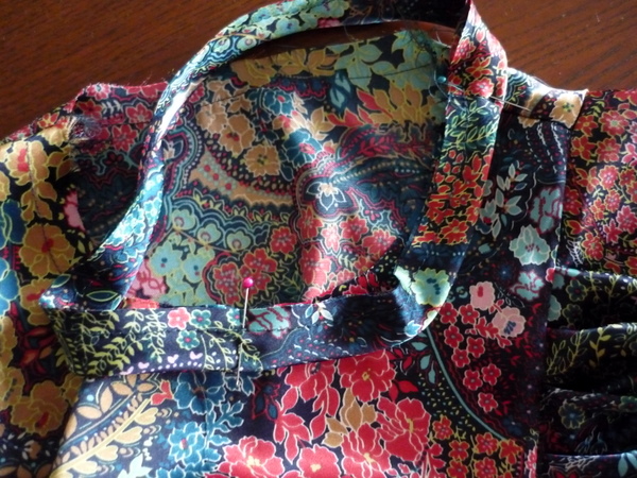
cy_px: 239
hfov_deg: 55.4
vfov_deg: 42.9
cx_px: 318
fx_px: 607
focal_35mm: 33
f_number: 2.8
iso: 800
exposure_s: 1/25
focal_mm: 5.5
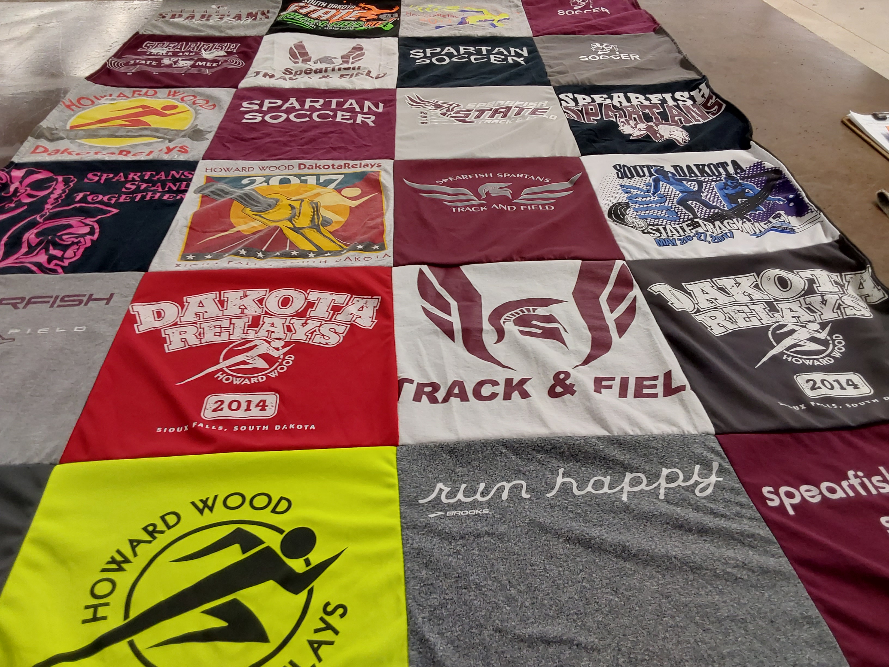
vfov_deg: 49.7
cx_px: 444
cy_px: 334
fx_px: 719
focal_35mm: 28
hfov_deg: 63.4
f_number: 1.9
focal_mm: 2.91
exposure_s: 1/60
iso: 80
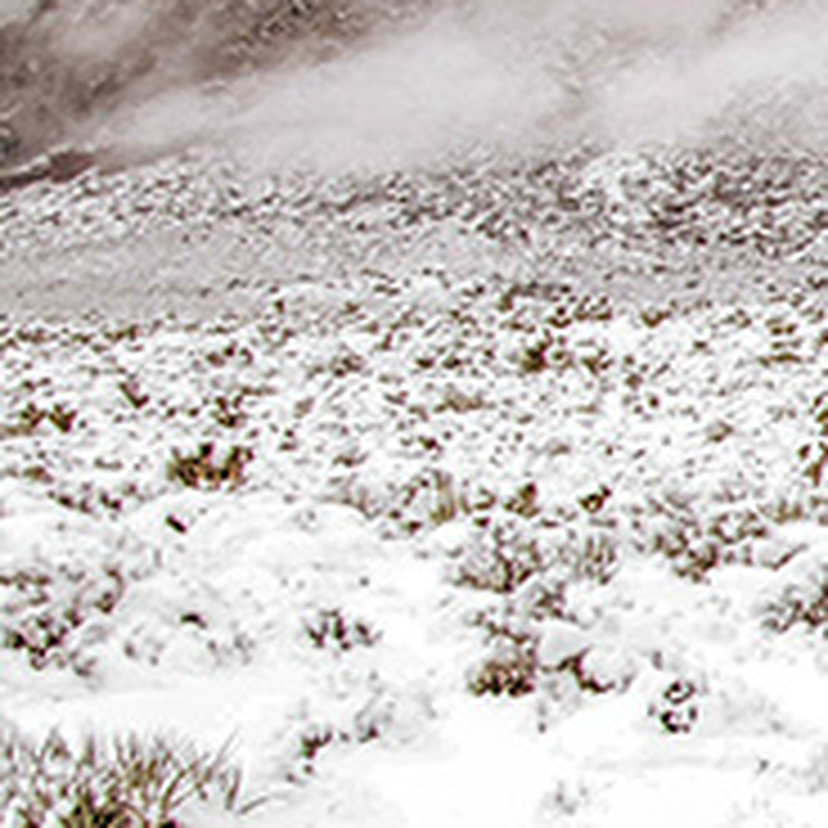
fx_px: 4032
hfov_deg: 9.2
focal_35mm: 149
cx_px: 2520
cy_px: 308
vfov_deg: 11.7
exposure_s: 1/320
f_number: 13
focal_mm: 18
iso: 400
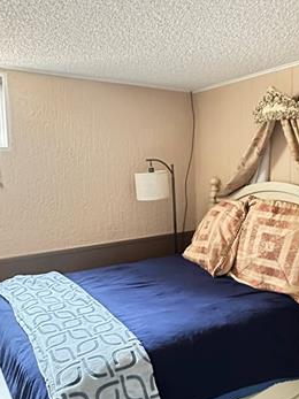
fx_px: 357
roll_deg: +0.8
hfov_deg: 45.1
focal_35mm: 31
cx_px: 184
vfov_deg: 58.4
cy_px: 202
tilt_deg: -6.8
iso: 2000
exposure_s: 1/30
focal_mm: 2.22
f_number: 2.2
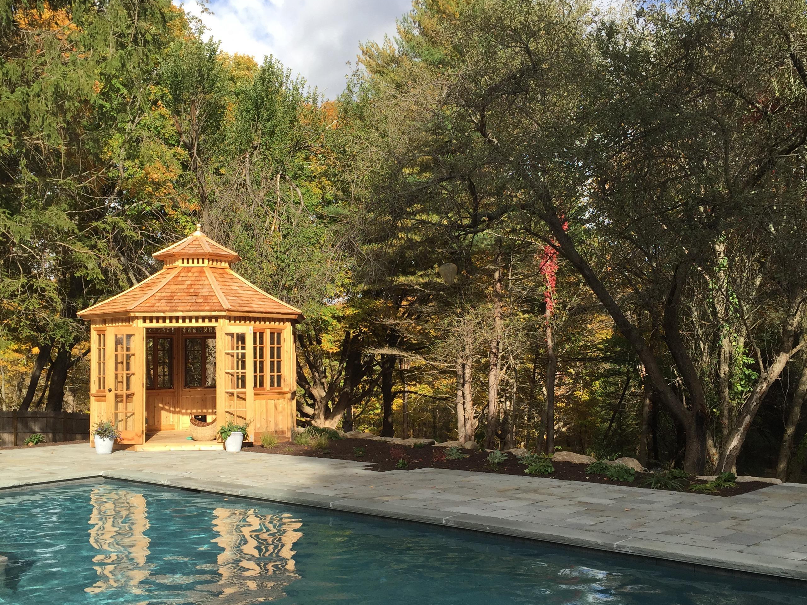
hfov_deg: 50.1
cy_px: 341
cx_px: 393
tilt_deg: +2.0
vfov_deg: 38.6
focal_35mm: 37
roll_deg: +0.6
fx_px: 863
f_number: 2.2
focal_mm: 4.15
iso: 32
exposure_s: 1/920
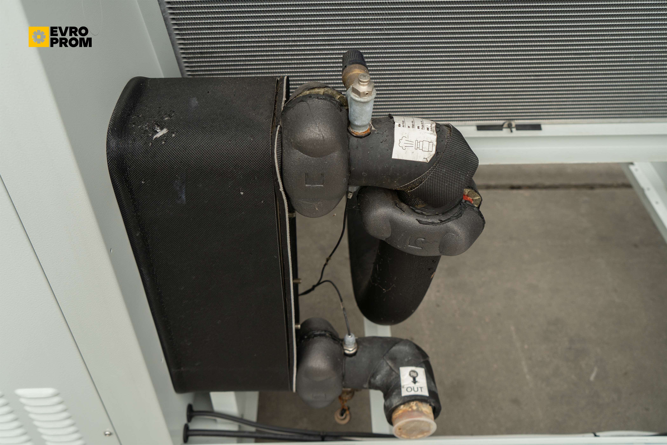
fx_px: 593
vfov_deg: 41.1
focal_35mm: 32
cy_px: 222
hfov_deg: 58.7
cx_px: 334
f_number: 4.5
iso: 250
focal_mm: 32
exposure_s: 1/160
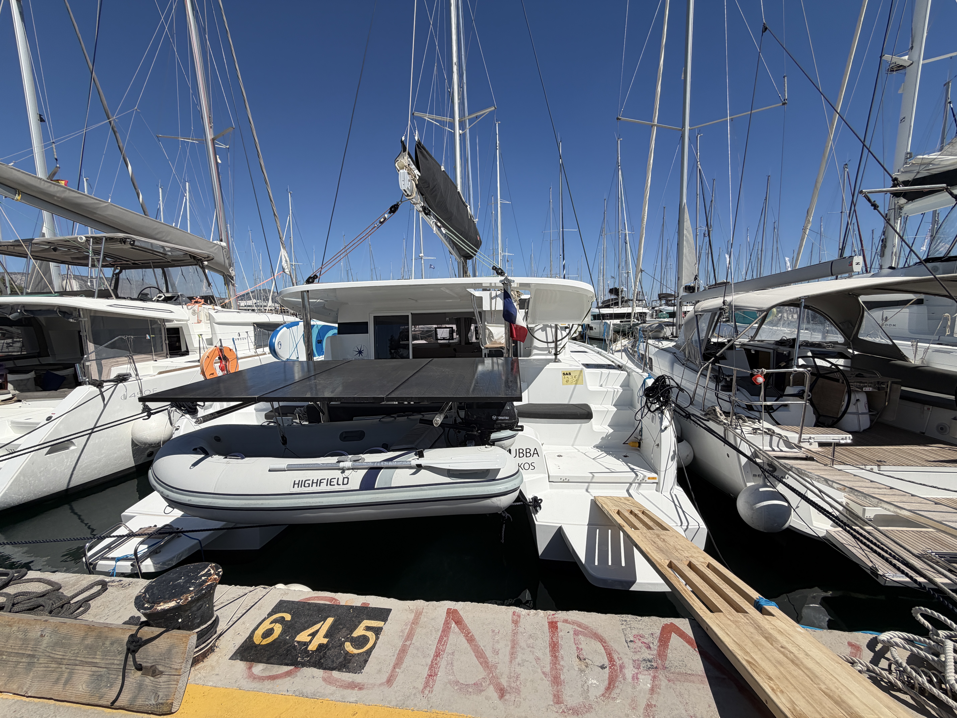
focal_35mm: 14
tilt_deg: -6.2
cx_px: 478
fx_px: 387
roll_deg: +2.4
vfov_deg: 85.7
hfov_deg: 102.1
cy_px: 359
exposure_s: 1/1464
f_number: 2.2
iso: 20
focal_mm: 2.22
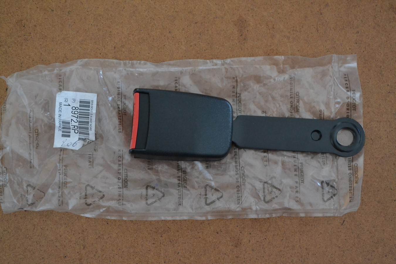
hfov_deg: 33.4
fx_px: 660
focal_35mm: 60
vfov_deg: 22.6
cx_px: 198
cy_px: 132
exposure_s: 1/25
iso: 3200
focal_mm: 40
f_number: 5.3
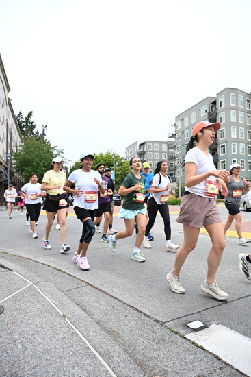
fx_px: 282
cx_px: 126
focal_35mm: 27
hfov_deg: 48.0
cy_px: 188
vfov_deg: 67.4
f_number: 4
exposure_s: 1/800
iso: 1600
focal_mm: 27
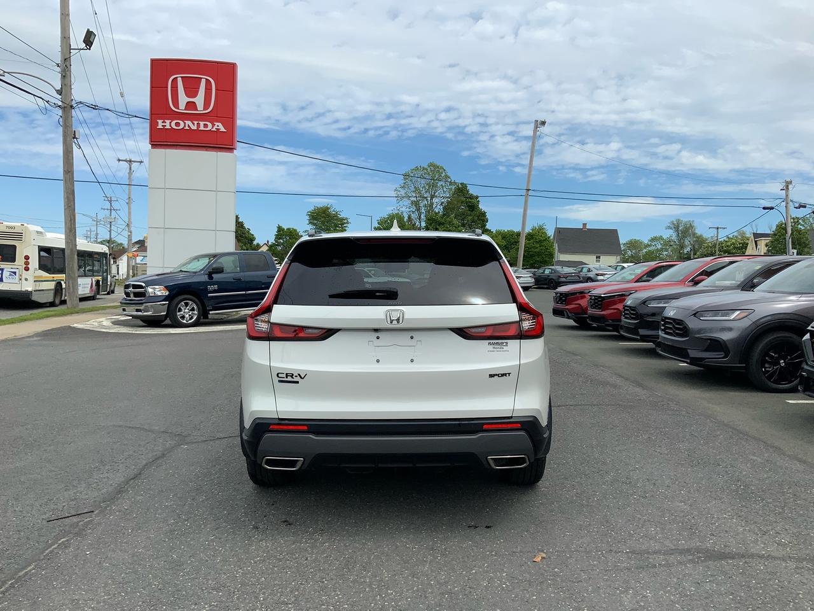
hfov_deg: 61.7
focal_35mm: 29
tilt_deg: -3.8
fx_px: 682
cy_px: 306
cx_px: 407
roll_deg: -1.9
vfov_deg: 48.2
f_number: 1.8
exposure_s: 1/2801
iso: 20
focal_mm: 3
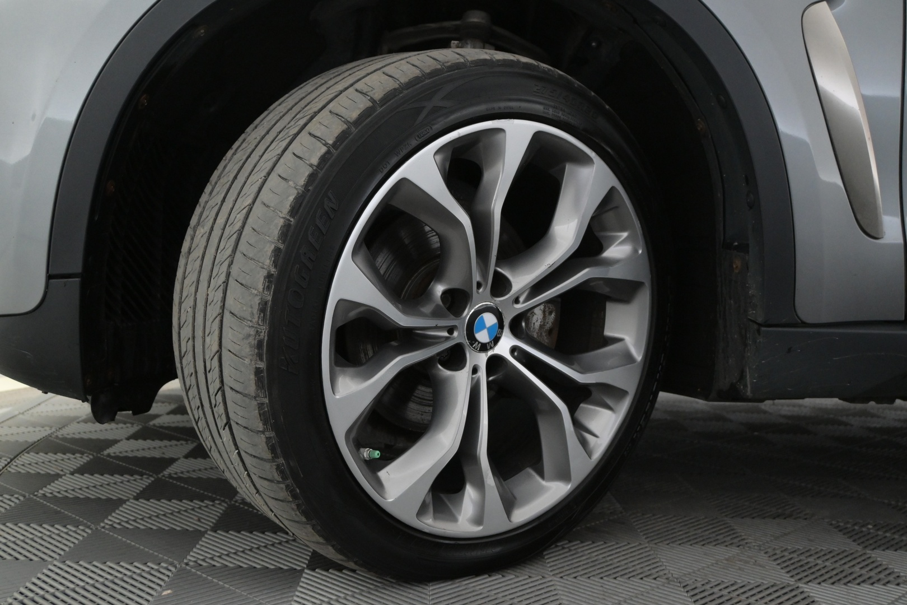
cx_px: 454
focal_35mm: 38
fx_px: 945
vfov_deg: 35.5
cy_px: 302
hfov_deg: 51.3
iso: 2500
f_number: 5
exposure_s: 1/100
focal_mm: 25
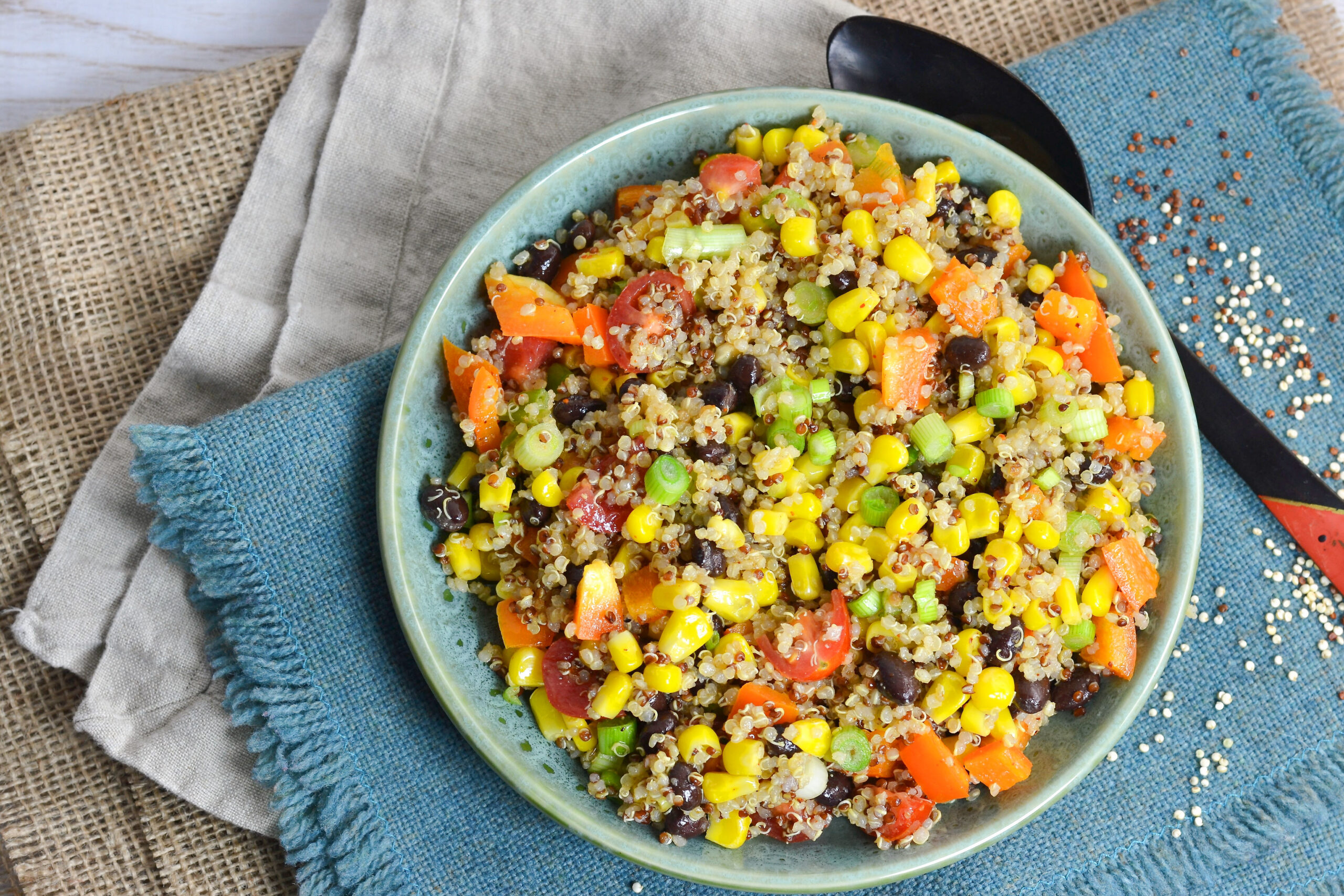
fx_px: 2800
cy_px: 448
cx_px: 672
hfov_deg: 27.0
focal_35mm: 75
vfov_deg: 18.2
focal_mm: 50
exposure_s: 1/200
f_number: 6.3
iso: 200
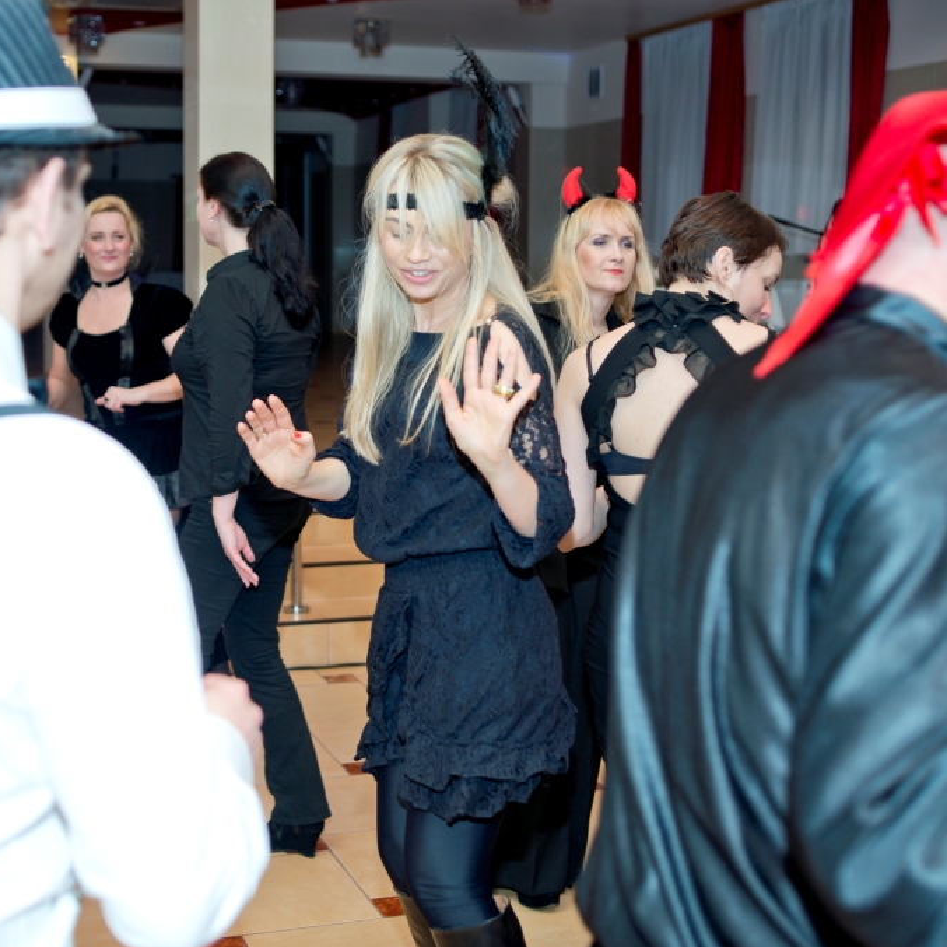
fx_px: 1393
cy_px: 476
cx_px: 298
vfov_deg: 37.6
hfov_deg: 37.1
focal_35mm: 45
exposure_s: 1/320
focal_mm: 35
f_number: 2.8
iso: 320
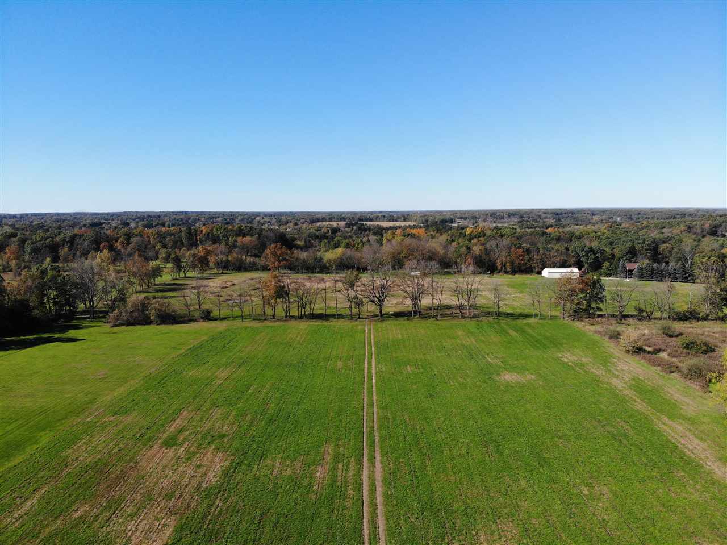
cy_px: 272
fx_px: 504
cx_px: 364
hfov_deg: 71.6
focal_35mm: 24
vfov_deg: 56.8
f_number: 2.8
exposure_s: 1/929
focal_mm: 4.5
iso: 114
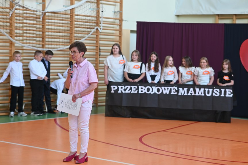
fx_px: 586
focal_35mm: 85
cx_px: 124
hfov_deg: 23.9
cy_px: 82
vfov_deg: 16.1
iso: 800
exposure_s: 1/125
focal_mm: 85
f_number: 2.8
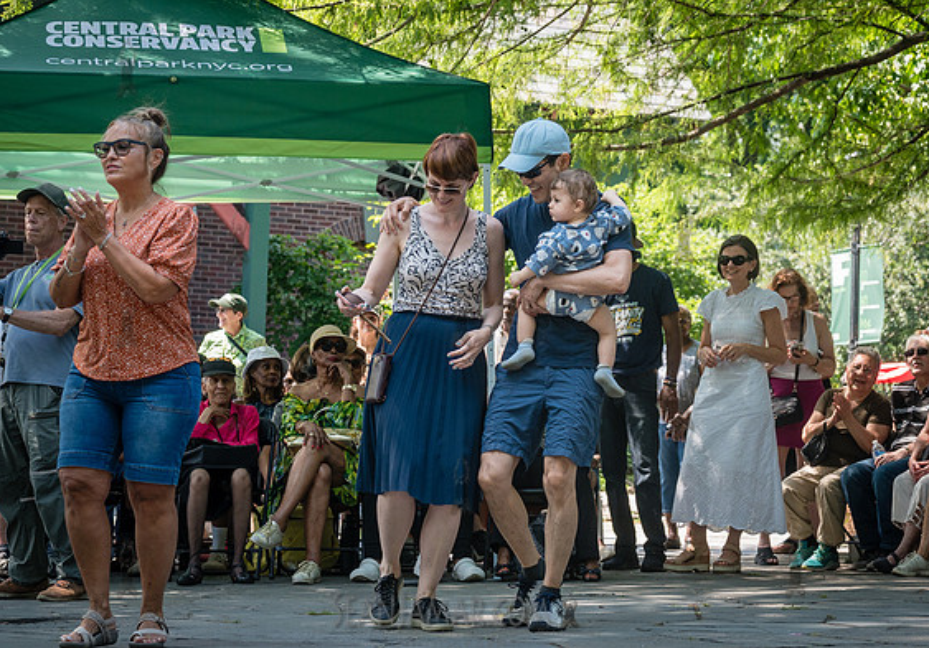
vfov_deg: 14.9
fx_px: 2487
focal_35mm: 95
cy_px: 323
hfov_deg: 21.1
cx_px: 632
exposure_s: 1/640
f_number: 4.5
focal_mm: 69
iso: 640
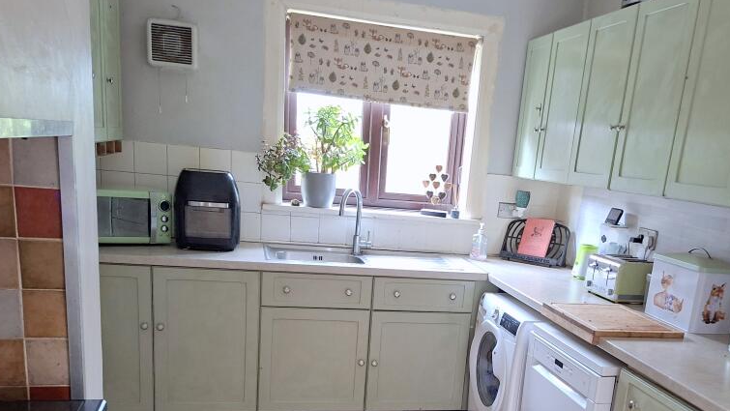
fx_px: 658
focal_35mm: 34
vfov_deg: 33.5
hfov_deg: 57.8
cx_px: 410
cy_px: 336
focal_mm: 5.54
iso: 320
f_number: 1.8
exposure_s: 1/50
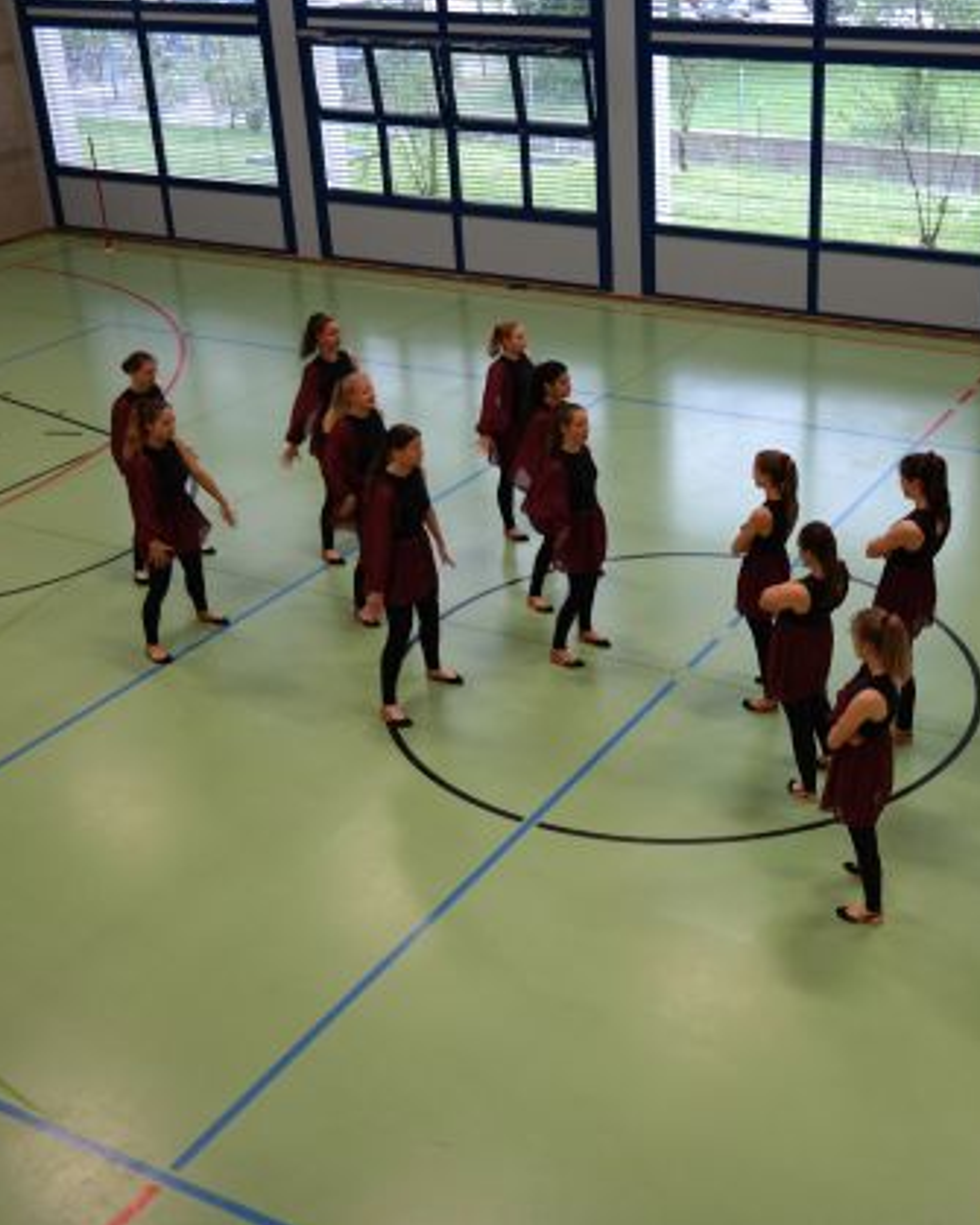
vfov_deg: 42.9
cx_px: 690
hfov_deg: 34.4
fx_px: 1560
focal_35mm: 43
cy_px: 612
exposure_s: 1/40
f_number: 3.5
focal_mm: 20
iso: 200
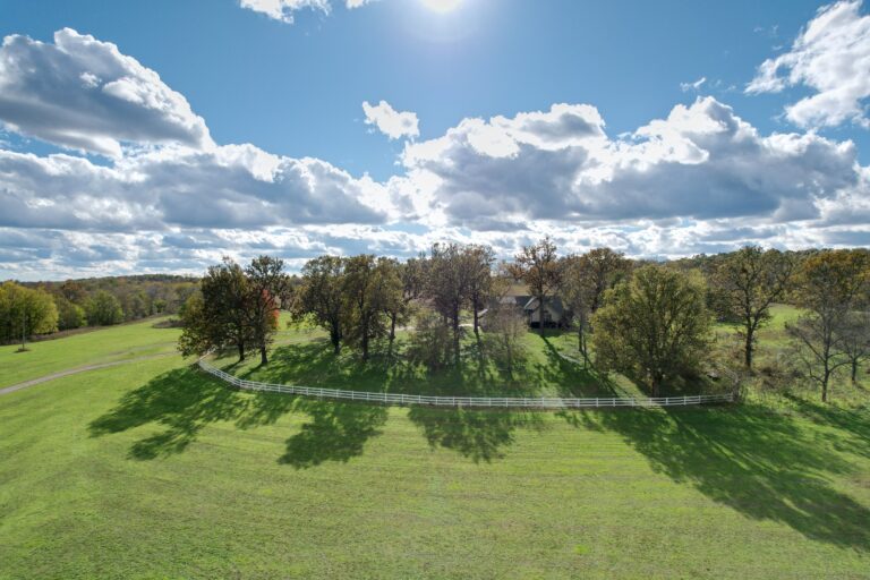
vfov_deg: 57.2
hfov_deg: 78.6
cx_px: 435
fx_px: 532
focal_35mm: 22
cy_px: 290
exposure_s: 1/3000
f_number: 2.8
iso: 100
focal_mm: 8.38
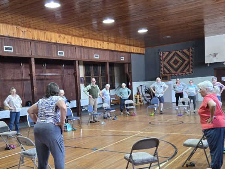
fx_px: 267
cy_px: 105
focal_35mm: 41
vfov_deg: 35.0
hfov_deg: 45.5
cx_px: 92
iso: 640
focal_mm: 5.4
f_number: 1.8
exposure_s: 1/60
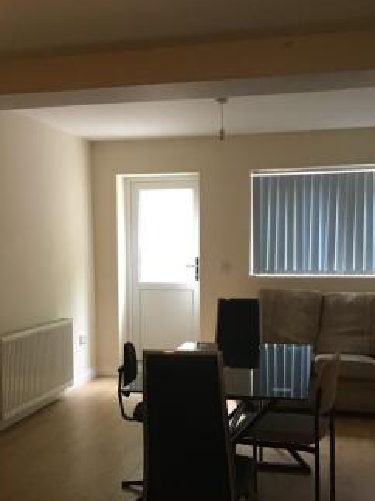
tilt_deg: -5.9
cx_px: 192
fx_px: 607
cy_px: 308
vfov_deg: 44.5
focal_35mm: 42
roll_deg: -0.1
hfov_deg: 34.3
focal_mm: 3.3
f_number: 2.4
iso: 200
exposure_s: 1/17
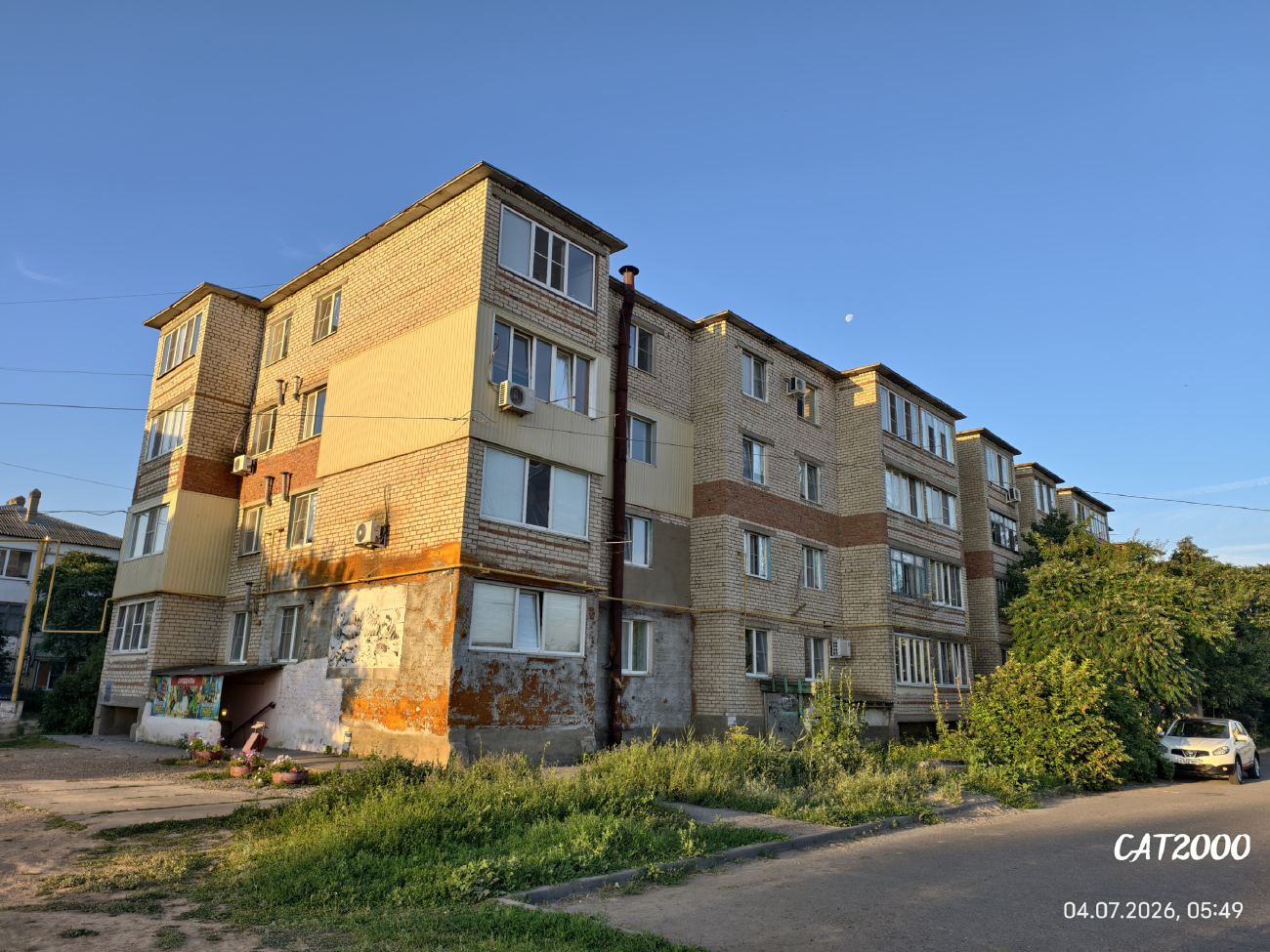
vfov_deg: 58.9
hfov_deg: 73.9
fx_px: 844
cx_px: 635
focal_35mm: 23
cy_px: 476
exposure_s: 1/770
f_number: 1.57
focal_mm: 6.54
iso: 72
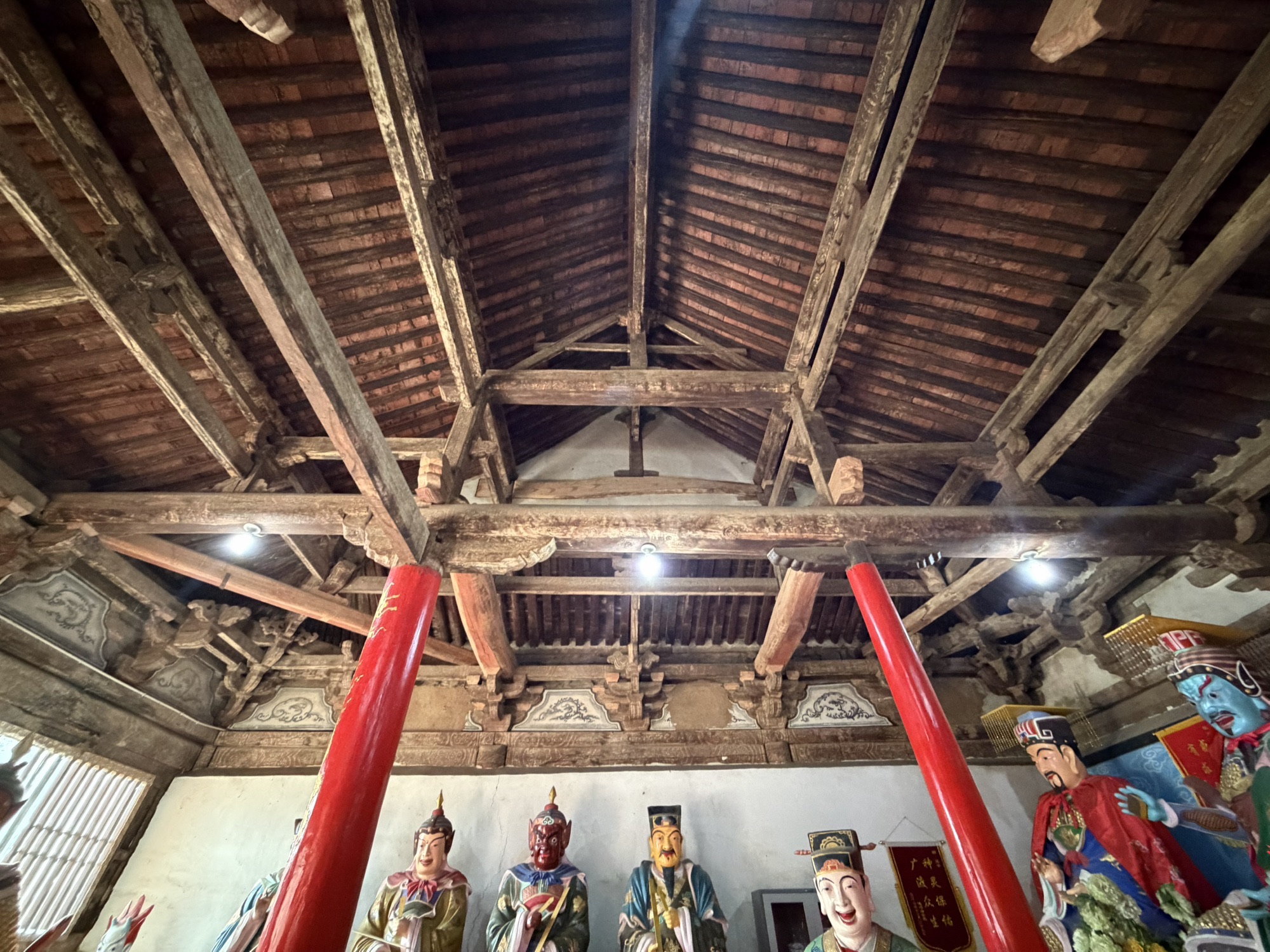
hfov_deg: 102.1
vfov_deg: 85.7
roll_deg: +1.8
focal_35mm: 14
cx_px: 635
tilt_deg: +43.7
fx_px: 514
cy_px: 476
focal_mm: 2.22
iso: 1250
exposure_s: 1/33
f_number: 2.2
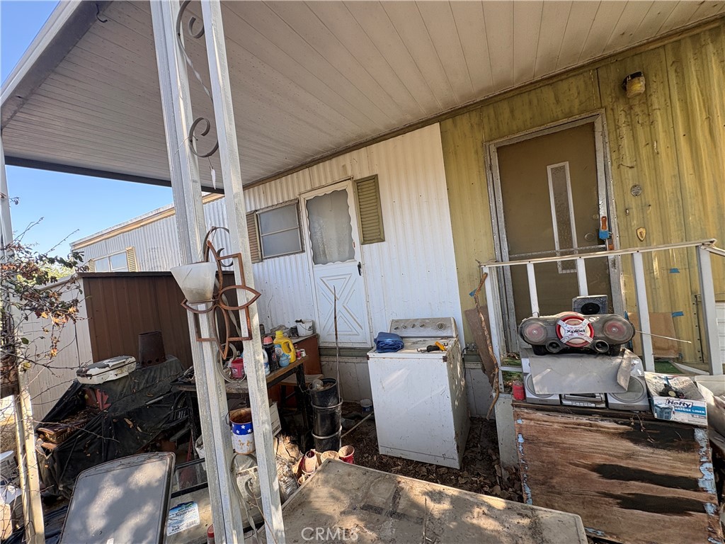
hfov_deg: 102.1
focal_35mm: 14
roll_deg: +6.9
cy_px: 272
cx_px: 362
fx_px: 293
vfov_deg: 85.7
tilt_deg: +0.3
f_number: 2.2
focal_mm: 2.22
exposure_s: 1/132
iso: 40
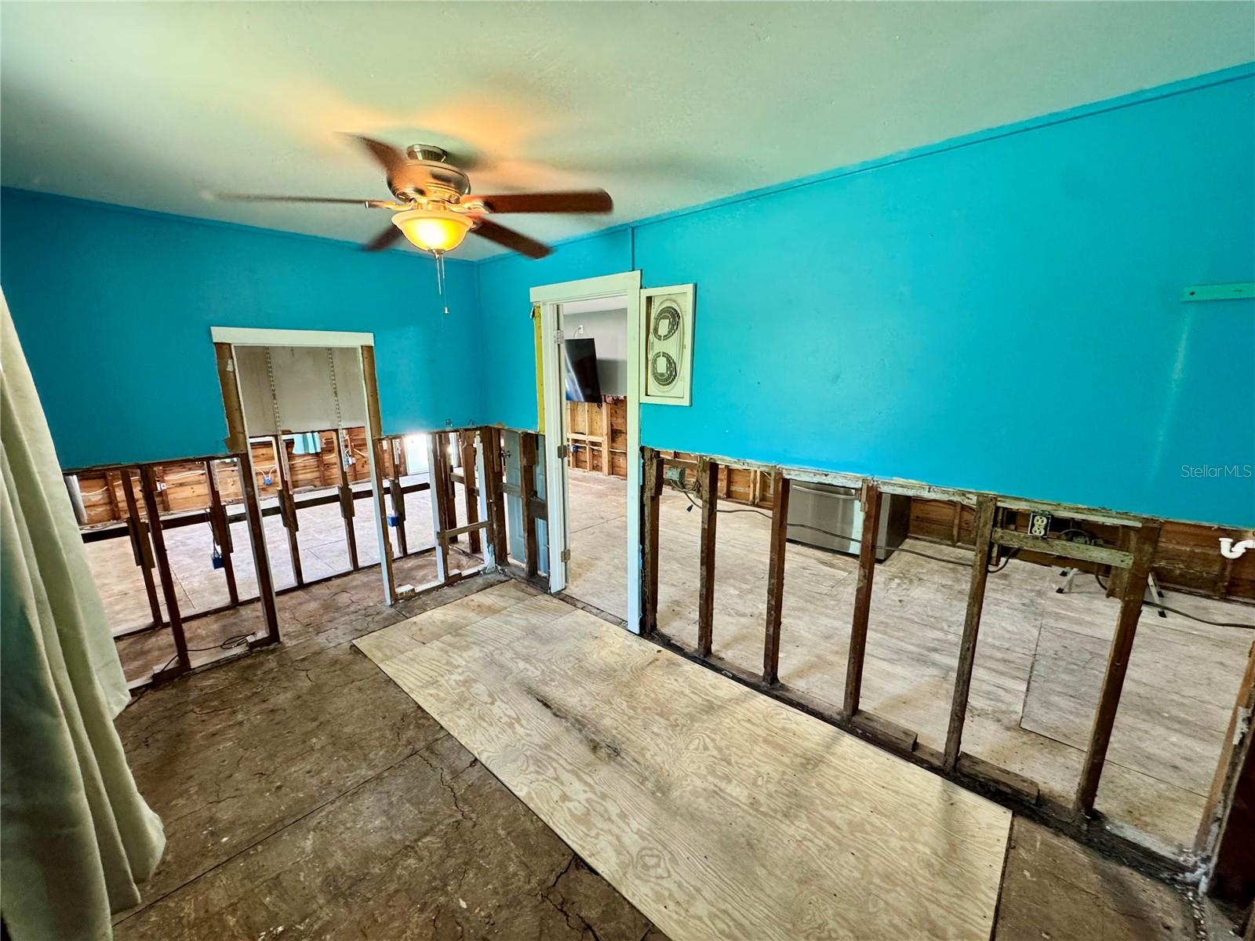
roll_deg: +0.5
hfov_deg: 102.1
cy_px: 470
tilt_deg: -11.0
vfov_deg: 85.7
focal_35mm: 14
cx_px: 628
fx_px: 508
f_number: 2.2
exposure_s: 1/60
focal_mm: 2.22
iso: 320
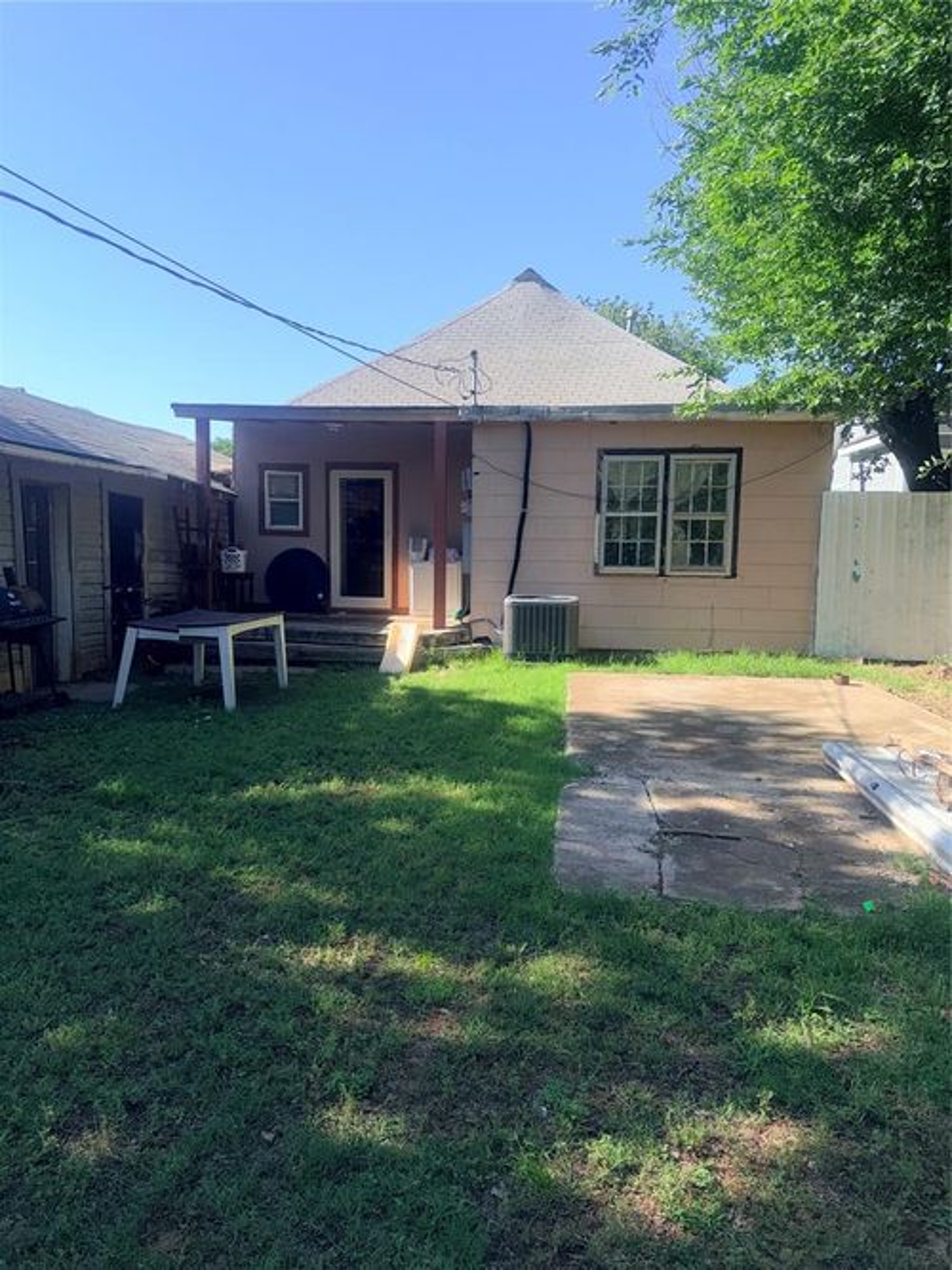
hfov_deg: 56.8
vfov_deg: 71.6
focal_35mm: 24
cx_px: 476
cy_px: 635
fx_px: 880
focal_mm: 6.76
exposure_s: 1/1727
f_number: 1.78
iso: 50
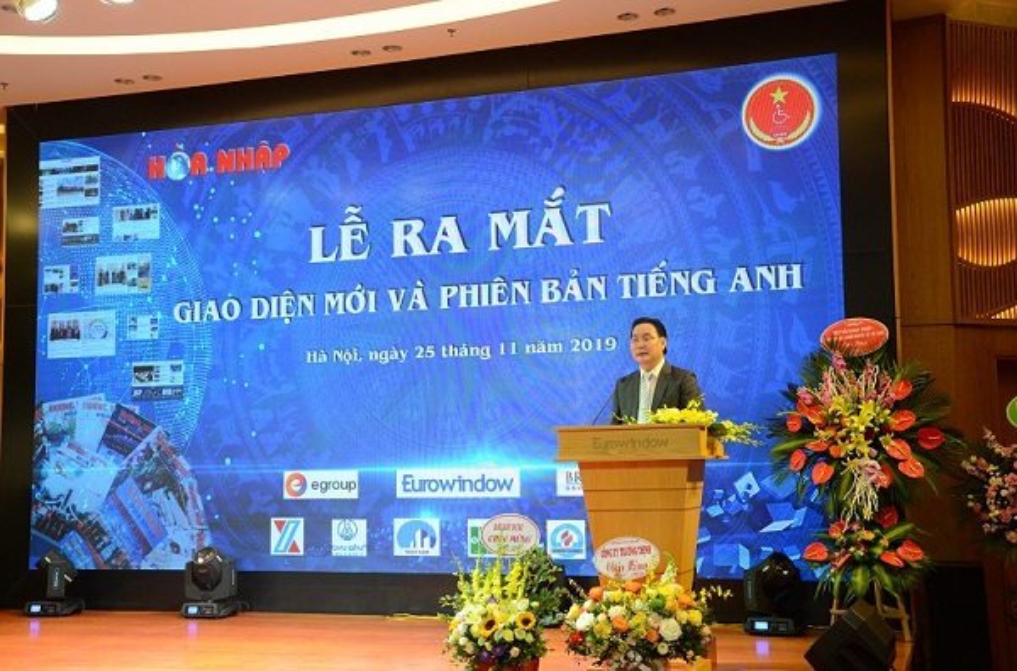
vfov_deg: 29.7
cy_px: 336
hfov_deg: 43.7
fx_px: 1267
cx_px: 508
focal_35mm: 45
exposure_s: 1/100
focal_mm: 30
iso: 2000
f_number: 4.2
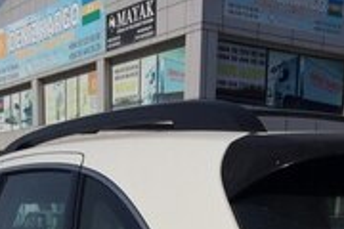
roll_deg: -0.8
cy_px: 471
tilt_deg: -19.4
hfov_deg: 24.5
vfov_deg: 13.7
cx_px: 195
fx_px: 793
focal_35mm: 83
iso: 32
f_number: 2.2
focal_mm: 4.15
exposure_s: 1/5882
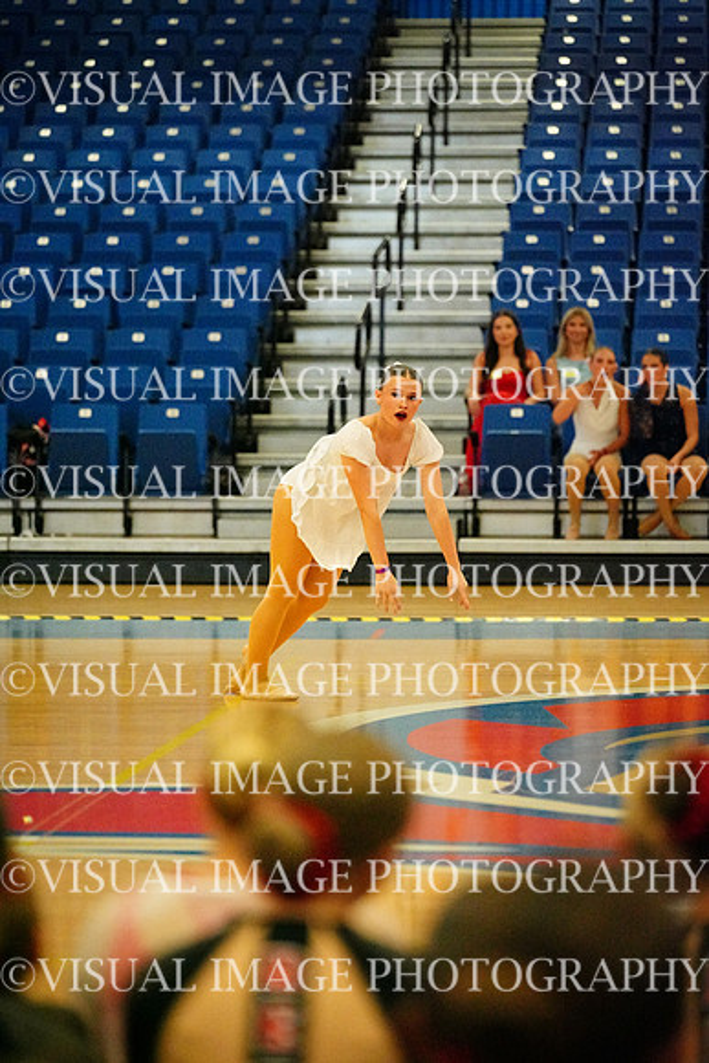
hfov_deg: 9.2
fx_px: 4428
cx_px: 354
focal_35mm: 150
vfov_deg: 13.7
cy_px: 532
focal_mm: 150
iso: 25600
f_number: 2.8
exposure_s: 1/2000
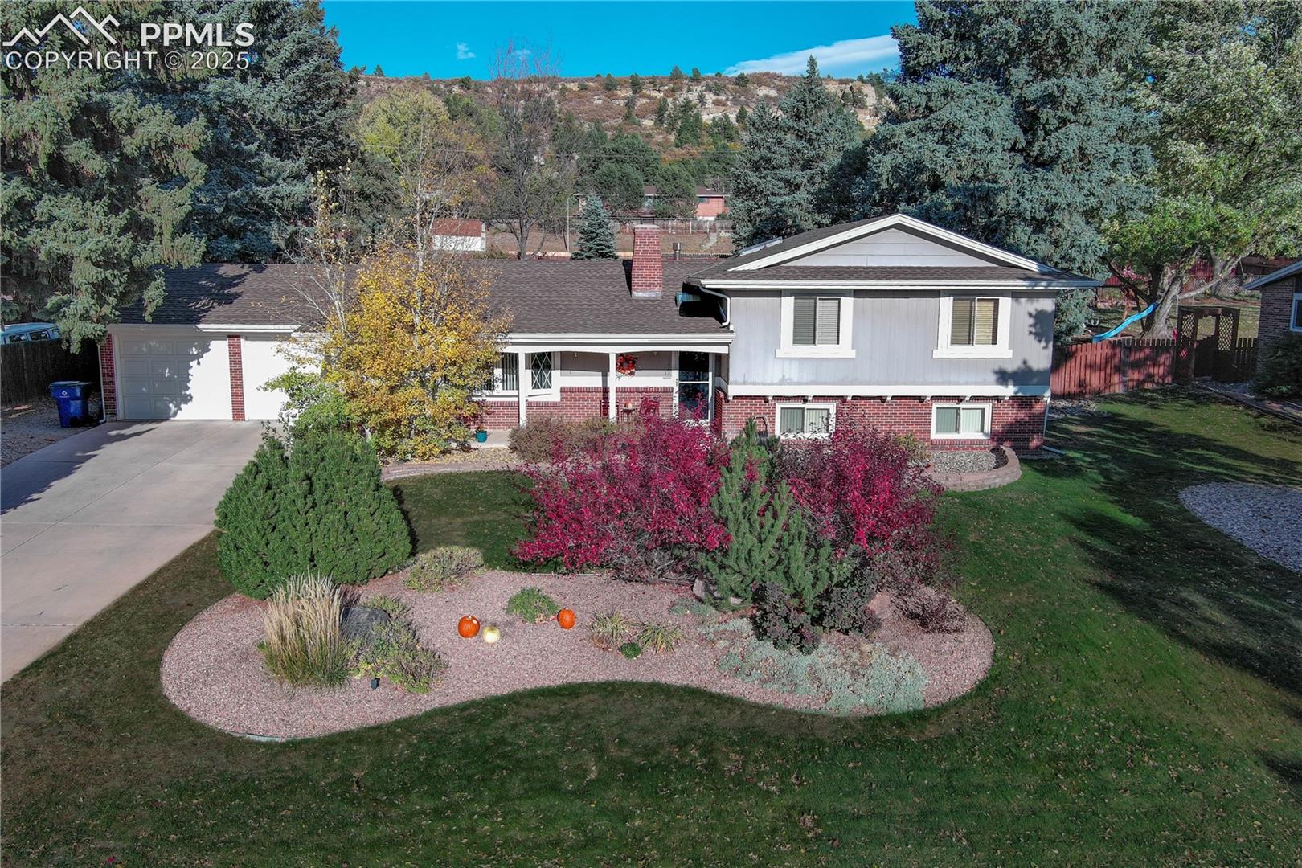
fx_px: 1049
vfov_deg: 45.0
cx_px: 651
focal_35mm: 29
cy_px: 434
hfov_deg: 63.7
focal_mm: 10.57
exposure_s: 1/1400
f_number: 2.8
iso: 100
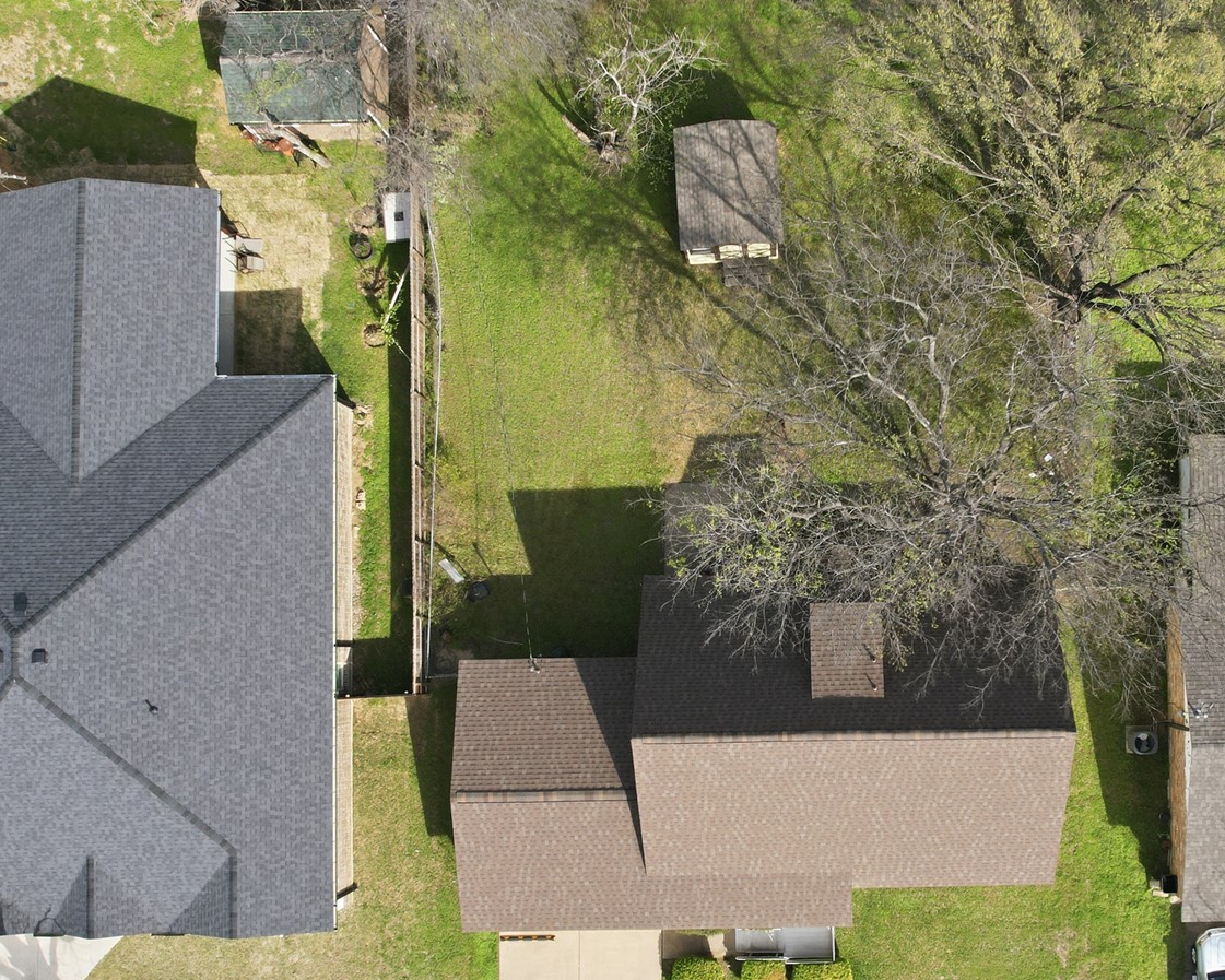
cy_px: 547
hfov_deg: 45.3
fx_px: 1450
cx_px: 784
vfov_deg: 37.3
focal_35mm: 40
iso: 110
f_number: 2.8
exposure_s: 1/1250
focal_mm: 8.4
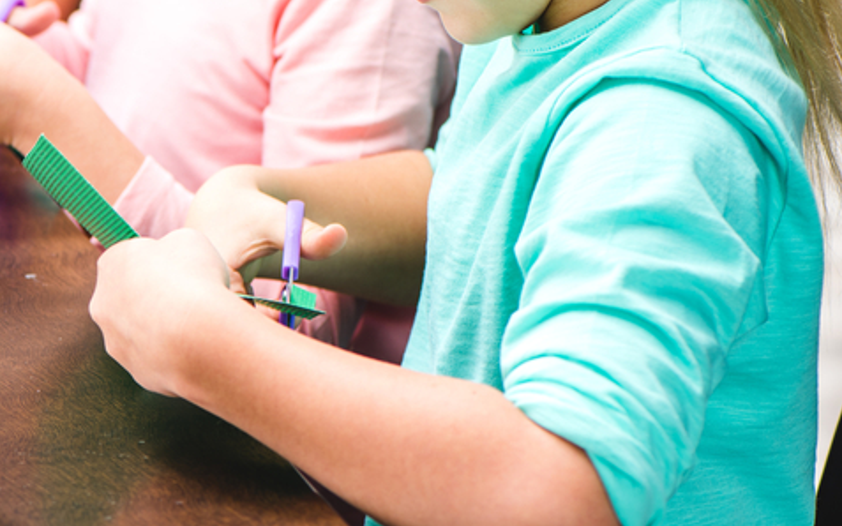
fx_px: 5140
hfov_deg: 9.3
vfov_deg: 5.8
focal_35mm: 224
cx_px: 195
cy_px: -26
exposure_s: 1/160
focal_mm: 105
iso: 31
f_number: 5
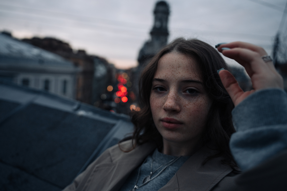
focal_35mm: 28
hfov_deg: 65.5
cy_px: 96
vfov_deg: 46.4
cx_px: 144
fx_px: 223
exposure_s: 1/320
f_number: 2.8
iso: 640
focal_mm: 28
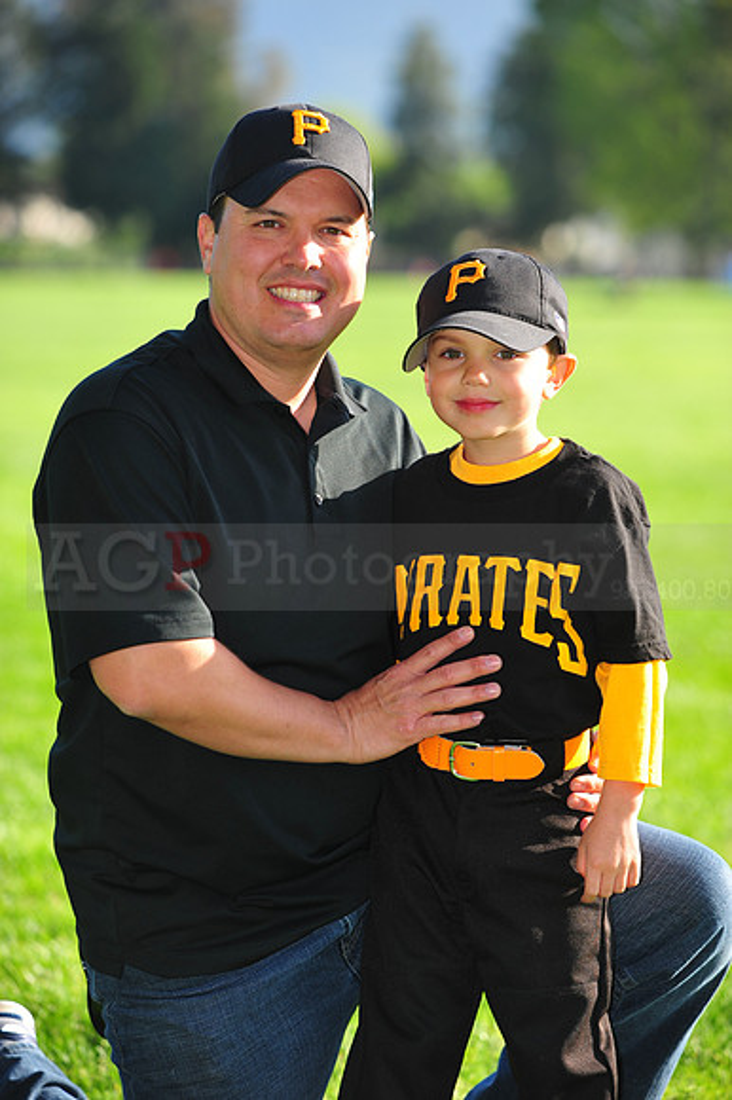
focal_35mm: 135
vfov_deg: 15.2
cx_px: 366
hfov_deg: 10.1
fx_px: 4122
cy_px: 550
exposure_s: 1/500
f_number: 4
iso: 200
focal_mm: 135
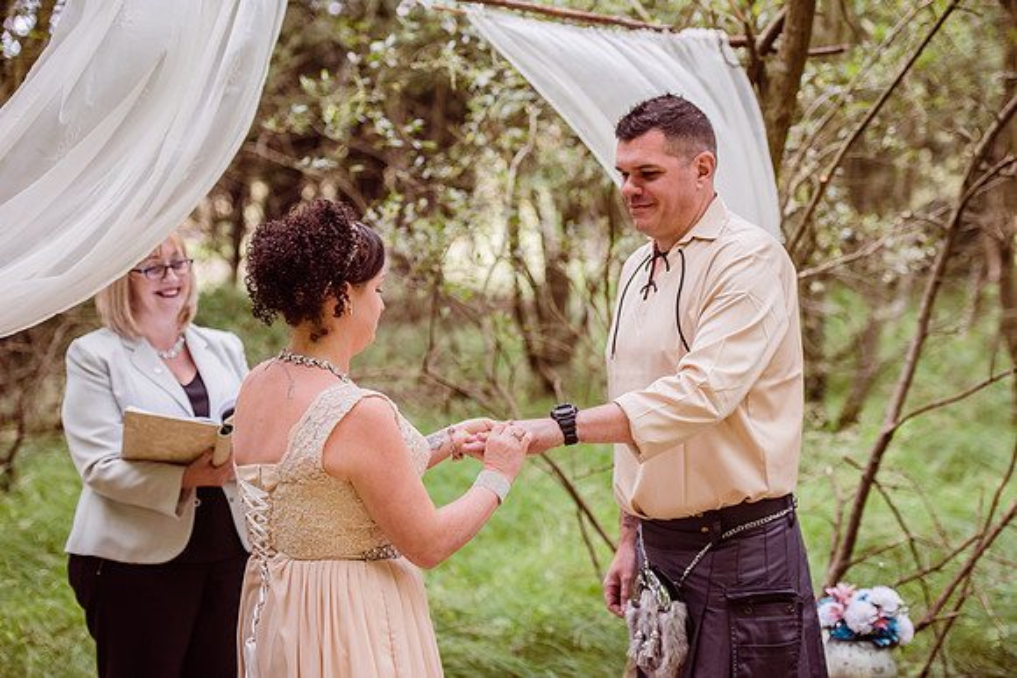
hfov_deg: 24.8
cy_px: 339
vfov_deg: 16.7
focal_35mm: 82
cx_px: 508
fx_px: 2317
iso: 500
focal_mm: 82
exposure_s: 1/200
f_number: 3.2
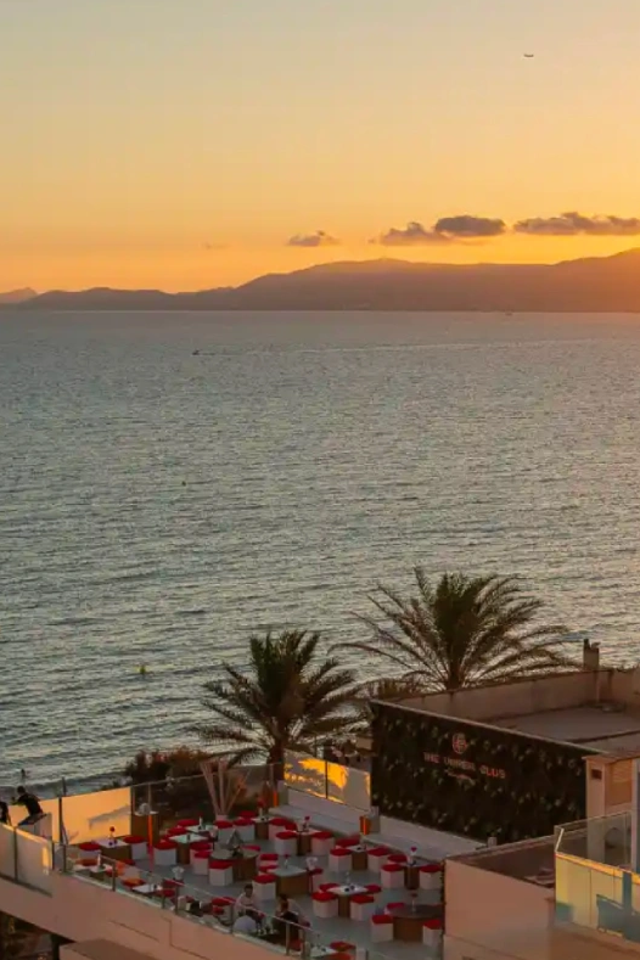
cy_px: 475
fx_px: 2027
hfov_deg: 17.5
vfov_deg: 26.7
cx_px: 651
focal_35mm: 76
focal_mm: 50
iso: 100
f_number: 5
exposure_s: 1/1000
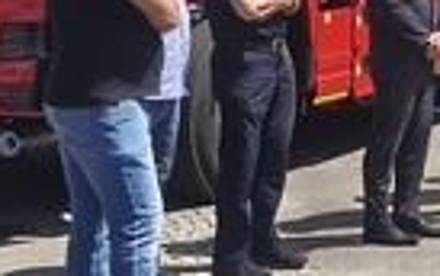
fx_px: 1549
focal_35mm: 129
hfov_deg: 15.2
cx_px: 607
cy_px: -132
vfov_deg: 9.9
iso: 50
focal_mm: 6.18
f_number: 1.65
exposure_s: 1/388
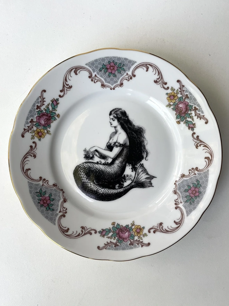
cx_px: 114
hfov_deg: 53.1
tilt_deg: -87.6
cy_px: 153
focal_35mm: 26
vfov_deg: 67.3
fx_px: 229
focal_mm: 4.2
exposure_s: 1/152
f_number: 1.6
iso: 32
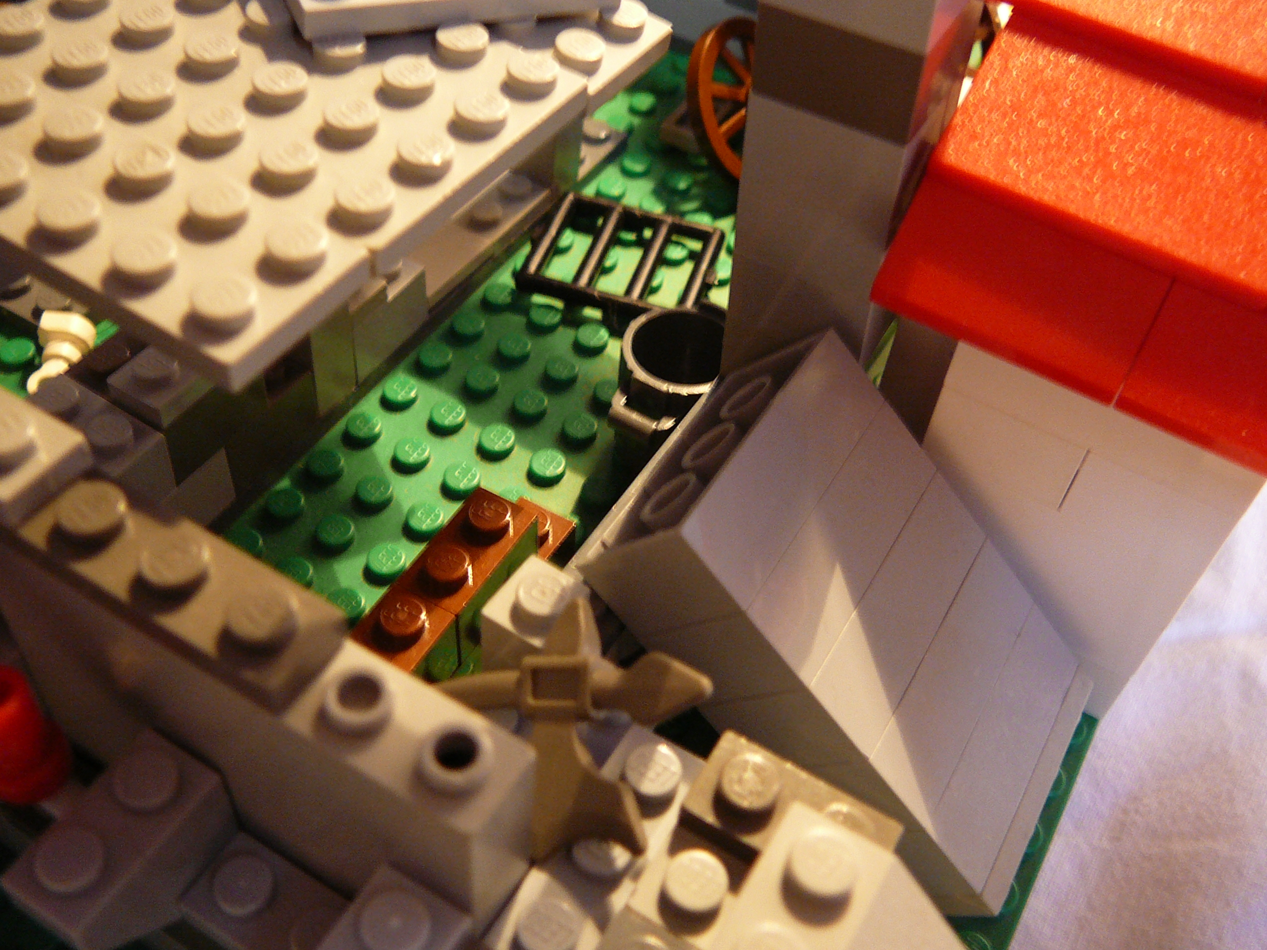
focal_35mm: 35
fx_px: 1281
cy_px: 475
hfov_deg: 52.6
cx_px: 634
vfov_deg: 40.7
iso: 200
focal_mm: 5.2
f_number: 2.8
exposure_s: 1/8
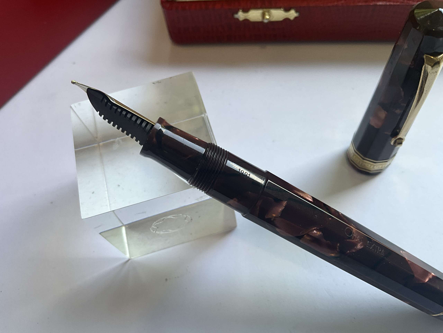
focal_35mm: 29
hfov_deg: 61.7
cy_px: 166
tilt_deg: -62.1
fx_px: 371
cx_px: 222
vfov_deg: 48.2
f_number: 1.8
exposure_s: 1/100
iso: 32
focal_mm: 3
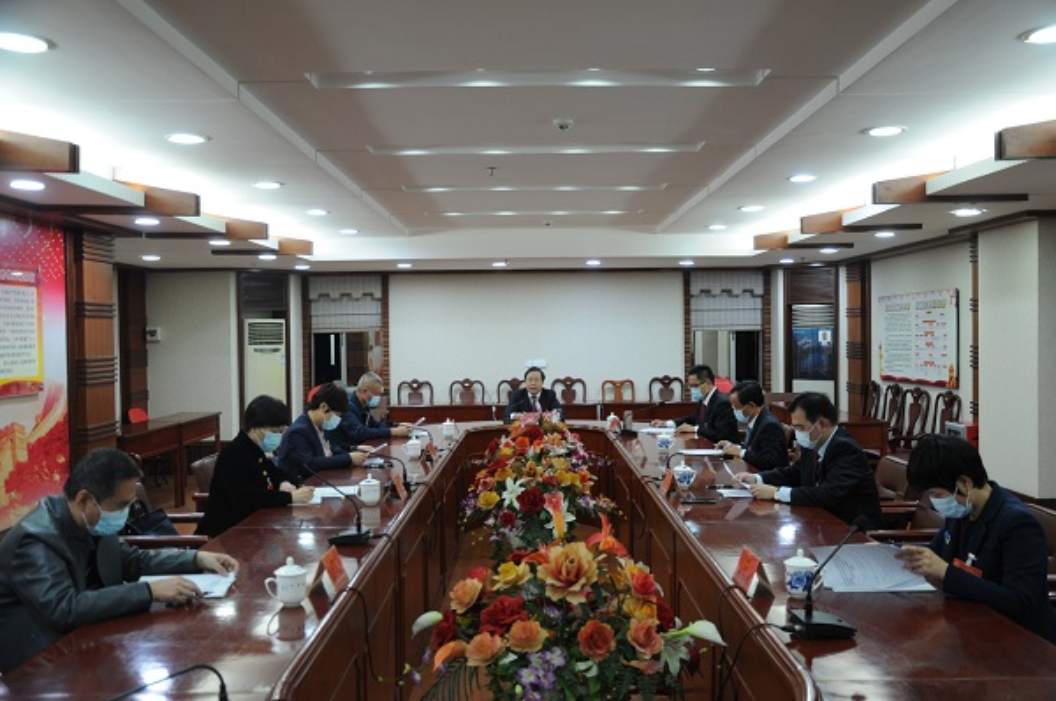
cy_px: 350
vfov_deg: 41.6
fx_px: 923
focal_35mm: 32
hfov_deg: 59.6
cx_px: 528
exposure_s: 1/30
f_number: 3.8
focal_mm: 21
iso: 450
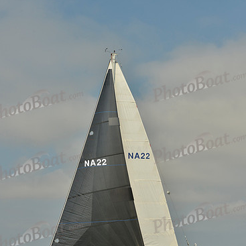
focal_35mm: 94
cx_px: 118
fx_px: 756
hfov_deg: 18.5
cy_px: 191
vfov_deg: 18.3
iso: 280
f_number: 10
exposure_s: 1/1250
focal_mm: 70
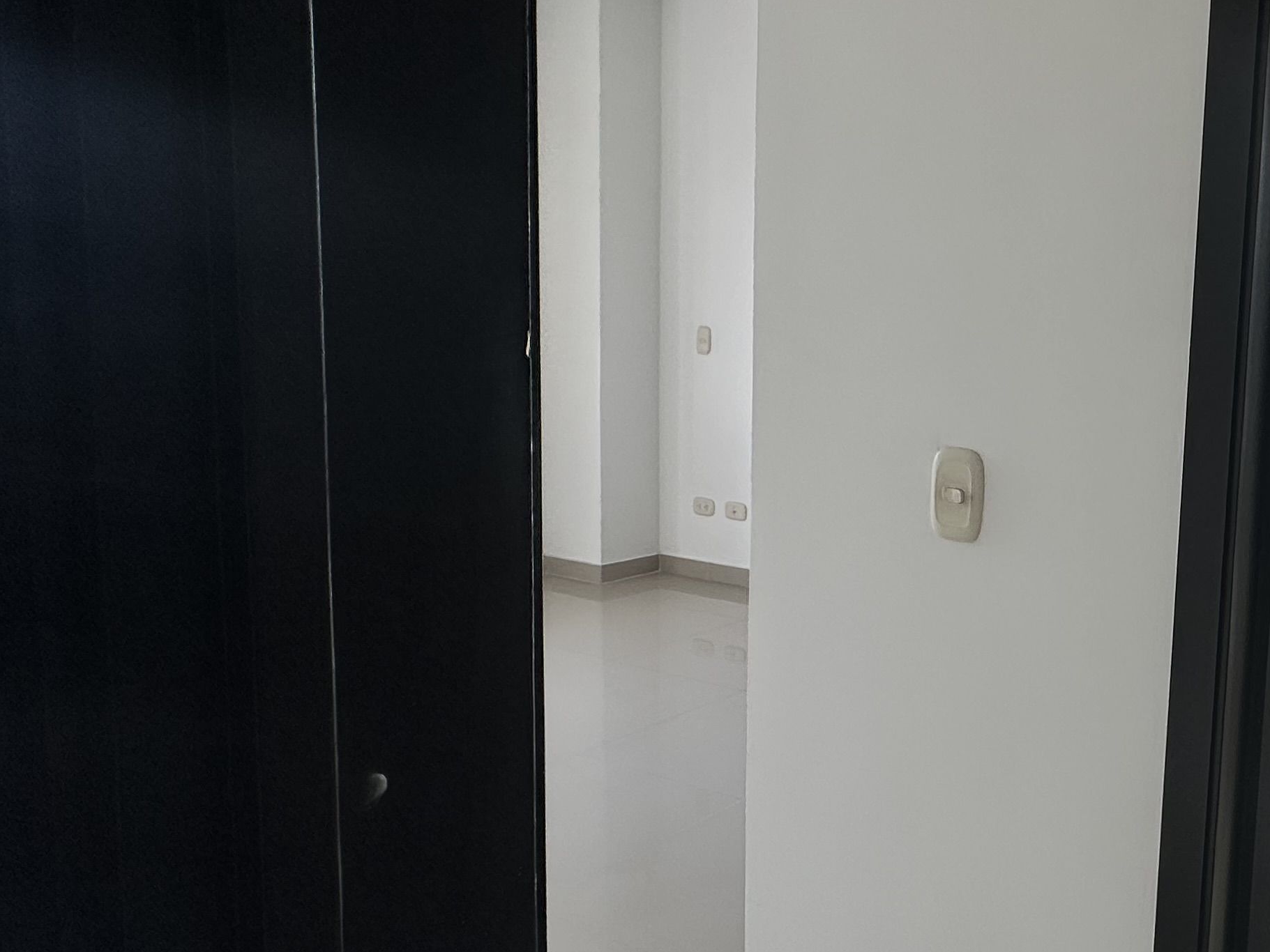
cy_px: 450
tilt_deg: -6.8
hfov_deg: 49.0
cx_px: 1238
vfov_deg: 45.4
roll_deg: -4.5
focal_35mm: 31
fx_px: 1137
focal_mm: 2.22
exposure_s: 1/212
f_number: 2.2
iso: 40
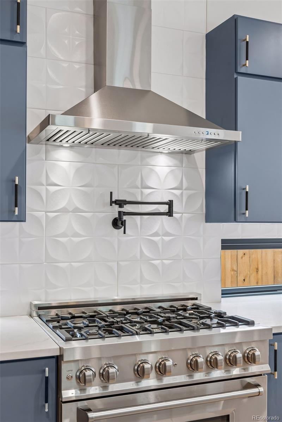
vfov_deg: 47.4
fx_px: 482
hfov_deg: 32.6
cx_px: 141
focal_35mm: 41
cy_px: 211
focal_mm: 41
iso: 400
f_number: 9
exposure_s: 1/13
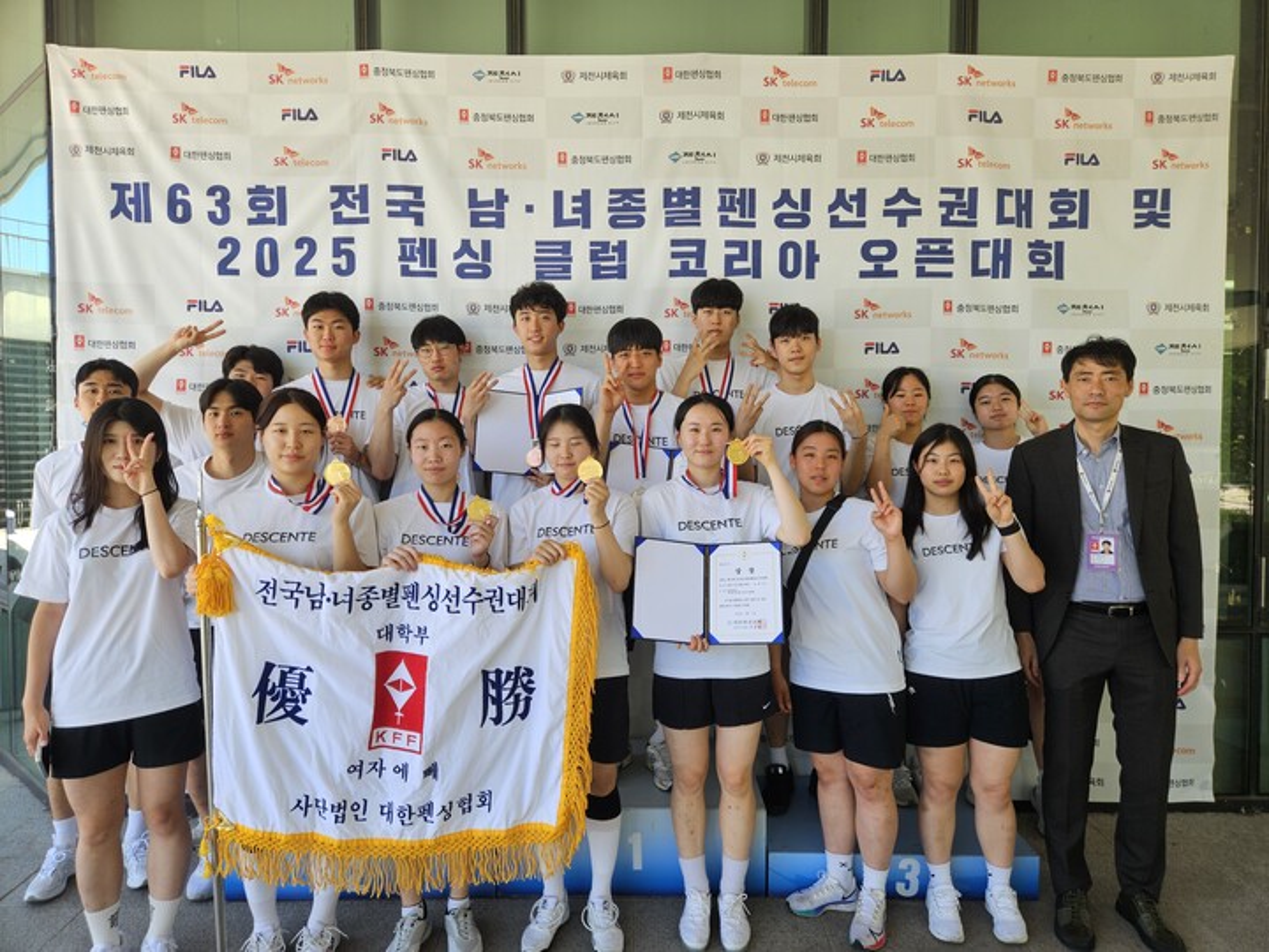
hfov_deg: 73.9
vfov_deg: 58.9
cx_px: 634
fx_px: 843
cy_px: 476
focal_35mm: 23
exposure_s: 1/180
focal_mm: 5.4
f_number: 1.8
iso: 25
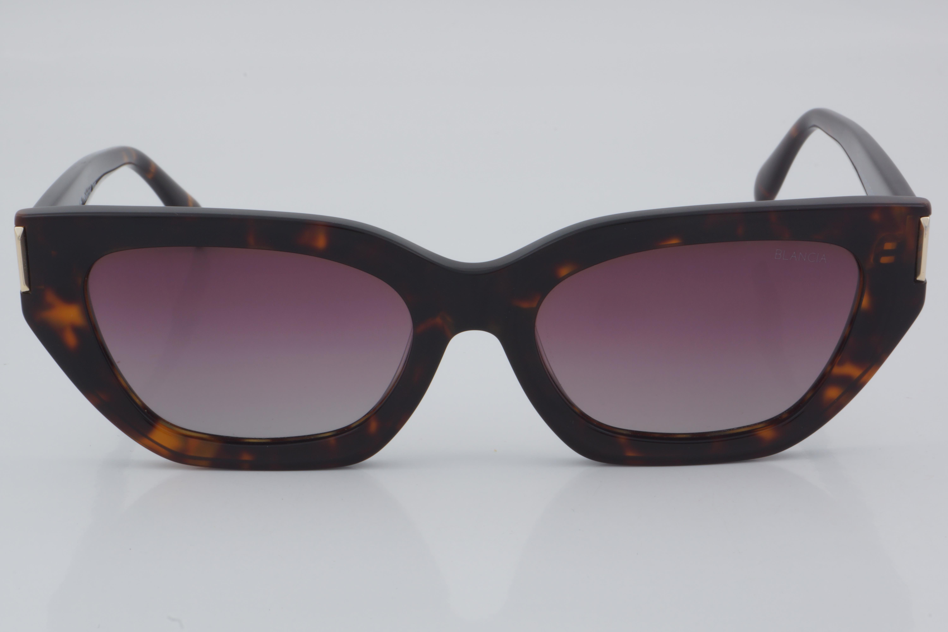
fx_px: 2172
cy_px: 316
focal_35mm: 82
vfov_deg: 16.6
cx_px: 474
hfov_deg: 24.6
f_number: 32
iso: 100
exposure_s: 1/4
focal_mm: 55
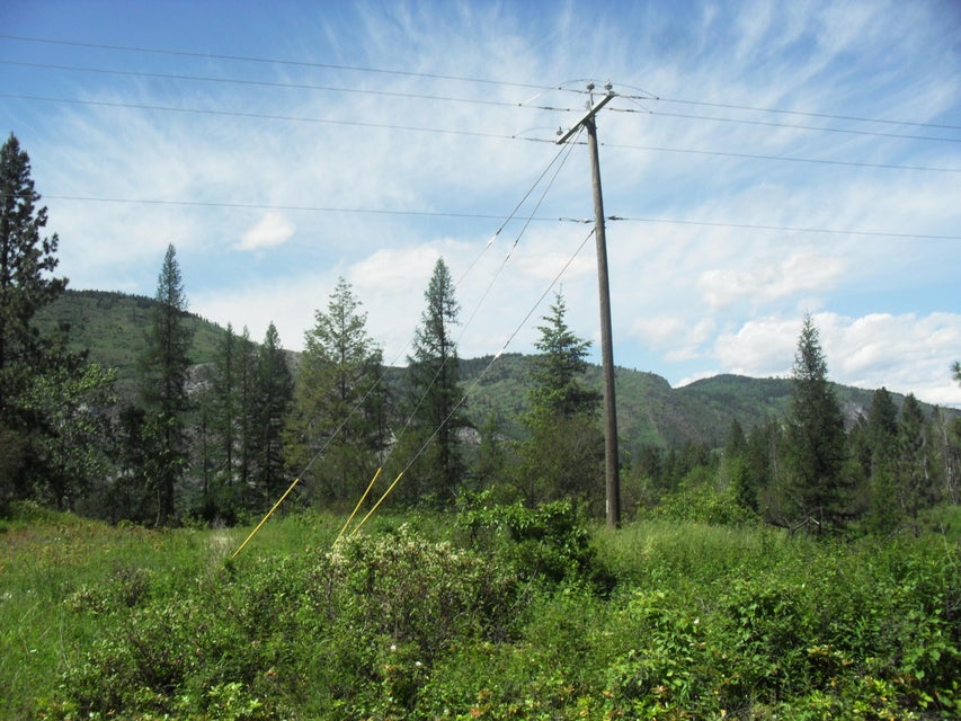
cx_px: 480
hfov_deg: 52.6
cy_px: 360
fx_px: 972
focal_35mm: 35
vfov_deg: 40.7
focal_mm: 6.3
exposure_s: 1/250
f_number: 8.4
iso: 100
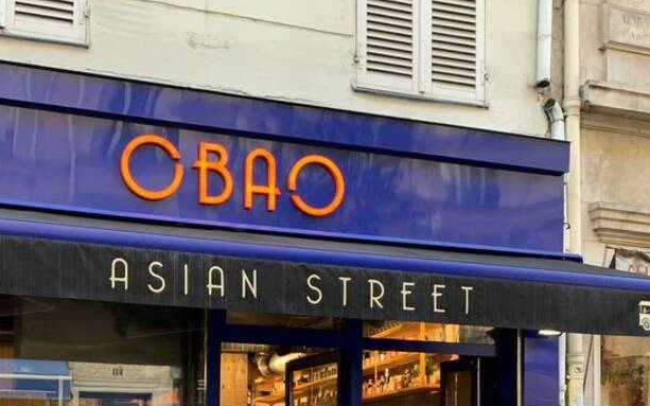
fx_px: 957
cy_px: 425
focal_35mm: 54
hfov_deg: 37.2
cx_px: 230
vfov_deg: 22.8
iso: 64
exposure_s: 1/121
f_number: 1.8
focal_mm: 4.25
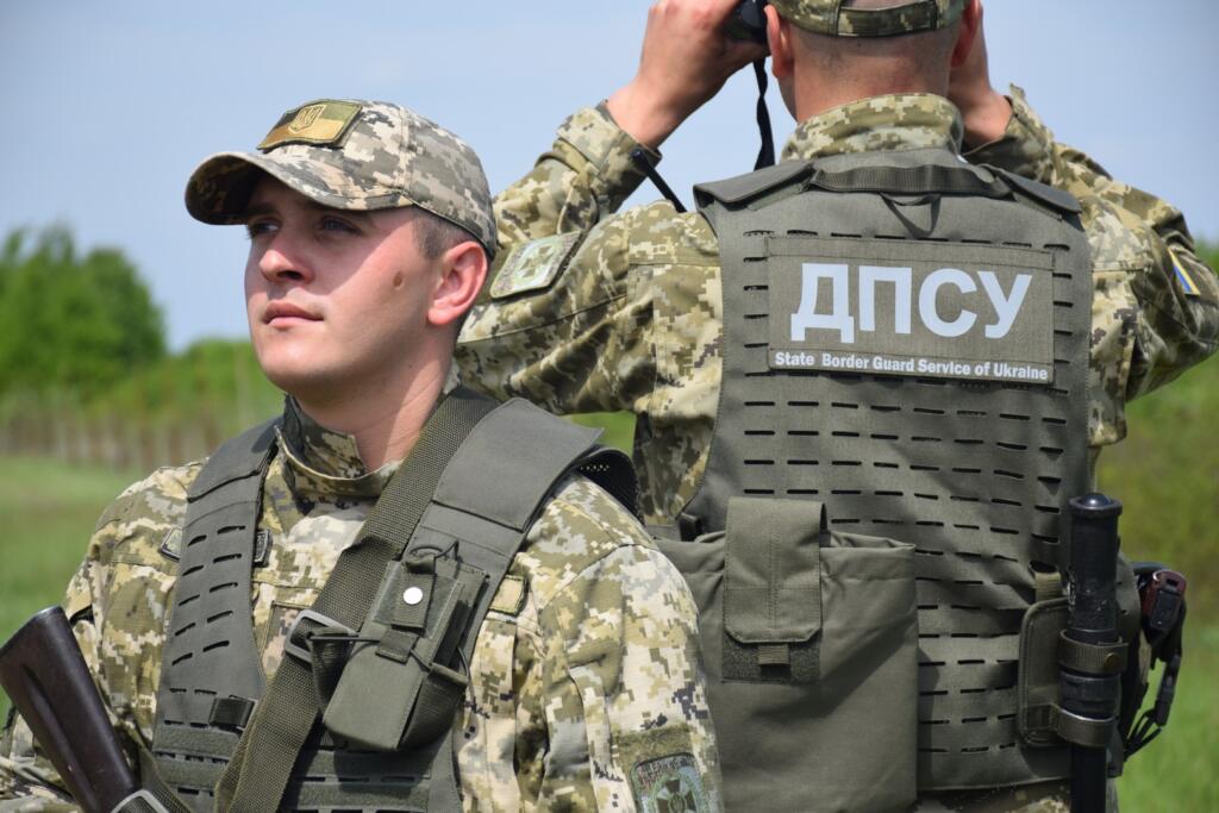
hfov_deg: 13.0
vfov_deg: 8.7
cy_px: 406
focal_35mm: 158
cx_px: 610
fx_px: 5334
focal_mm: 105
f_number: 6.3
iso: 200
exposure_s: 1/640
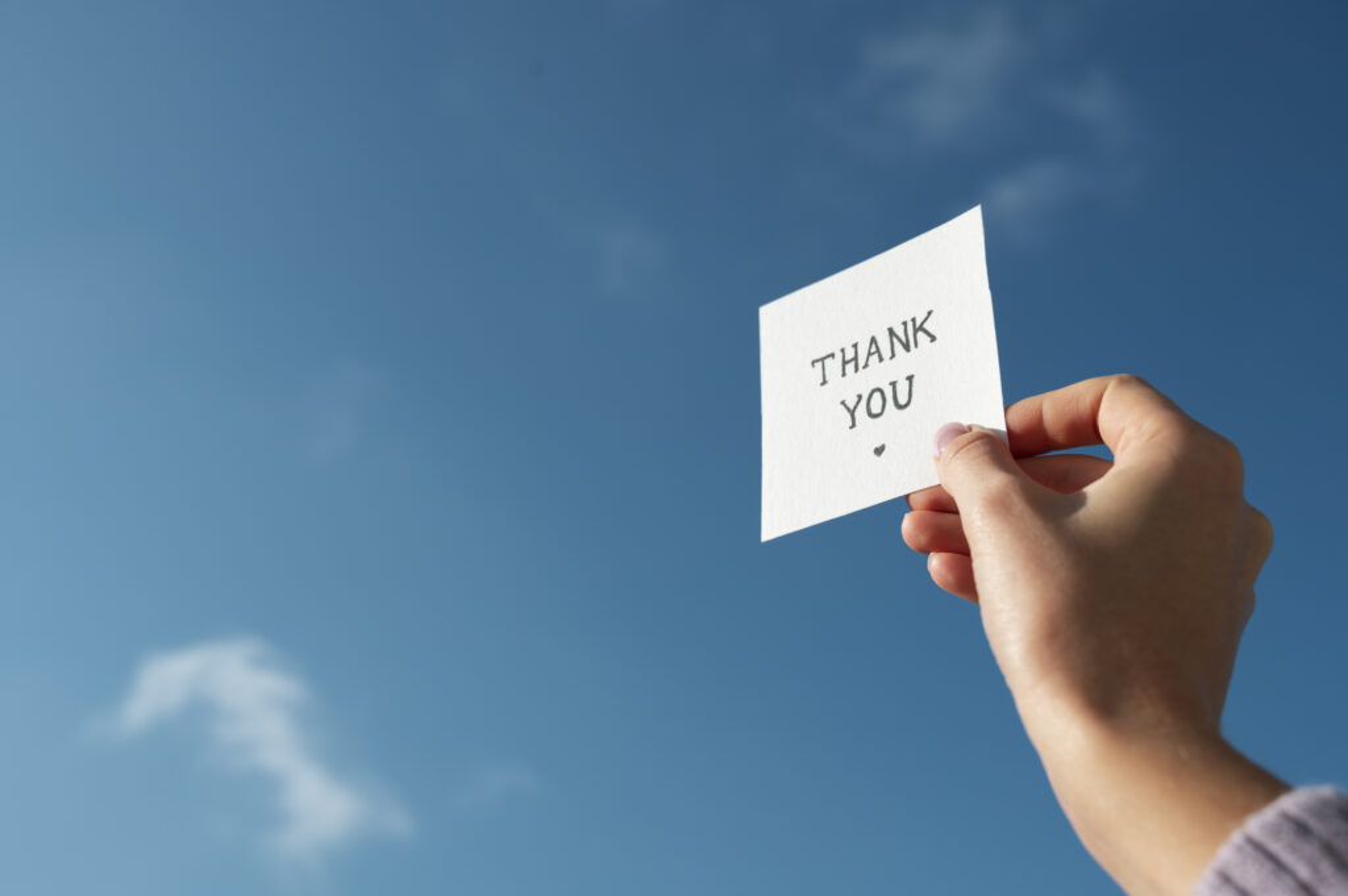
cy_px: 448
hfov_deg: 50.7
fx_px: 1422
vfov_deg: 35.0
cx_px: 674
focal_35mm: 38
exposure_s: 1/1600
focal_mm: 38
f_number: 5.6
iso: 200
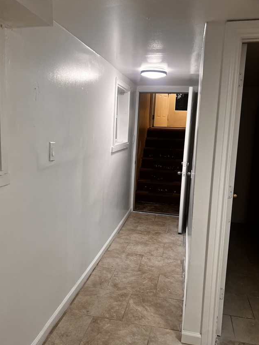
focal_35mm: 33
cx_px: 103
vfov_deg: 55.4
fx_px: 329
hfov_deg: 42.7
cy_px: 178
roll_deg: -0.5
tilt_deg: -7.8
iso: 125
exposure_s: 1/120
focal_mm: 5.7
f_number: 1.5
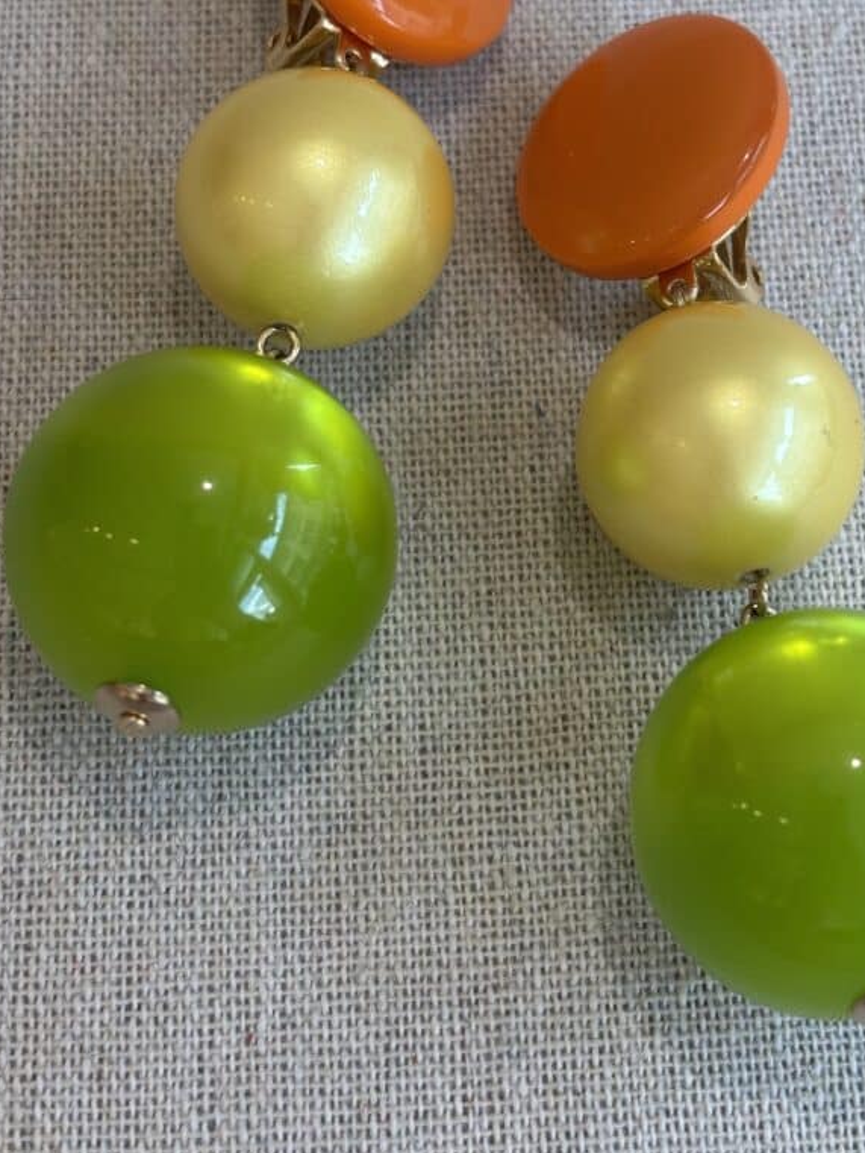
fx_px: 2332
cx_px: 539
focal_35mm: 70
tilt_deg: -67.4
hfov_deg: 21.0
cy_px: 435
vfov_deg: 27.7
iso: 32
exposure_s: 1/181
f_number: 1.6
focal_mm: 5.96
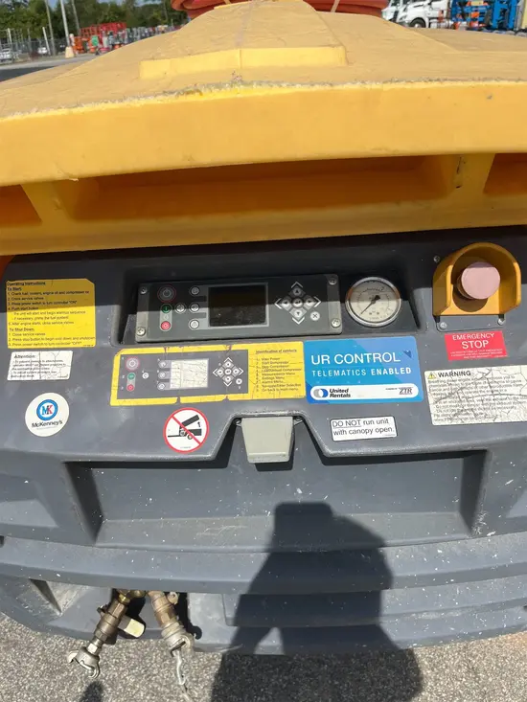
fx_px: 528
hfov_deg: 53.1
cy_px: 351
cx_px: 264
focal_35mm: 26
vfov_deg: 67.3
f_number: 1.6
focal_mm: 5.1
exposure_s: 1/6173
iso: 50
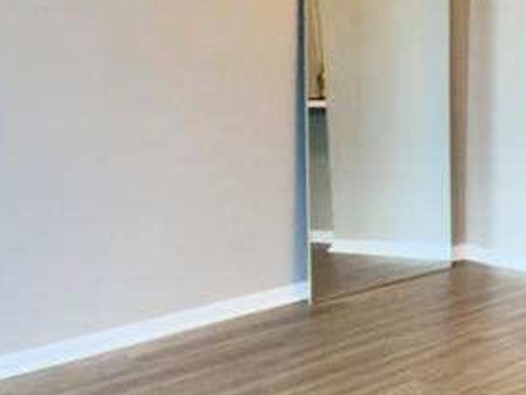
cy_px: 156
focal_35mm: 80
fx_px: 1216
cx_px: 379
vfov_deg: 18.4
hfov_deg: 24.2
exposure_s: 1/30
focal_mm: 2.22
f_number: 2.2
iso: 125
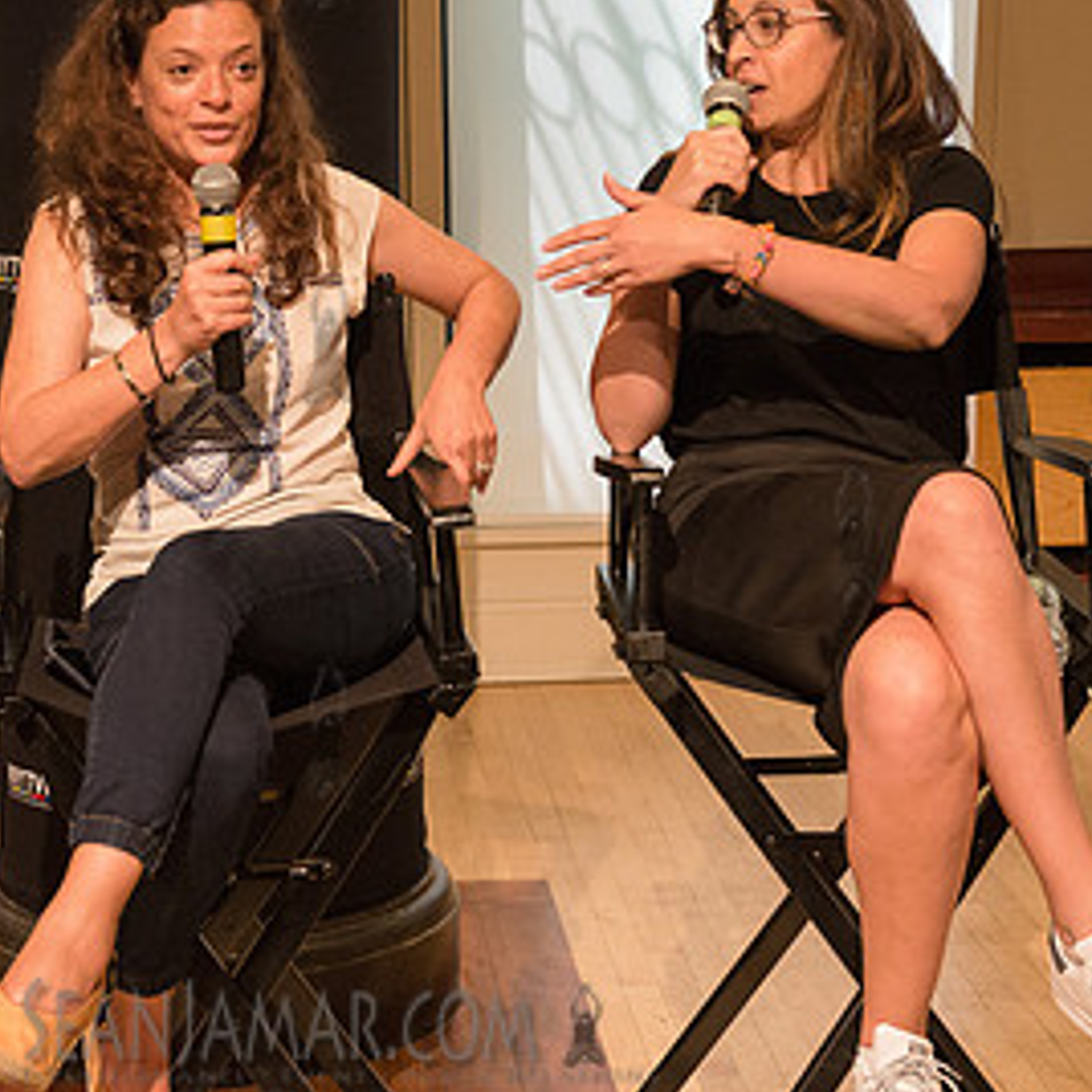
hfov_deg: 21.3
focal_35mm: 81
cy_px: 332
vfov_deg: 21.3
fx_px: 2891
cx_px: 326
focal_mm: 44
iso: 2500
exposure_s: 1/400
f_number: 4
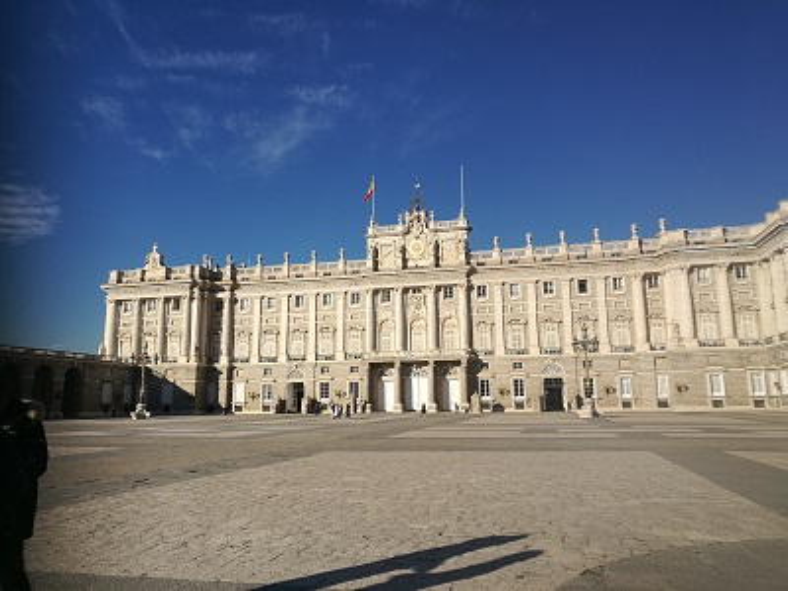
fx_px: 615
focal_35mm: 27
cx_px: 394
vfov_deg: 51.4
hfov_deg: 65.3
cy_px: 296
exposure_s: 1/1299
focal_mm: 4.5
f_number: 2.2
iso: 50
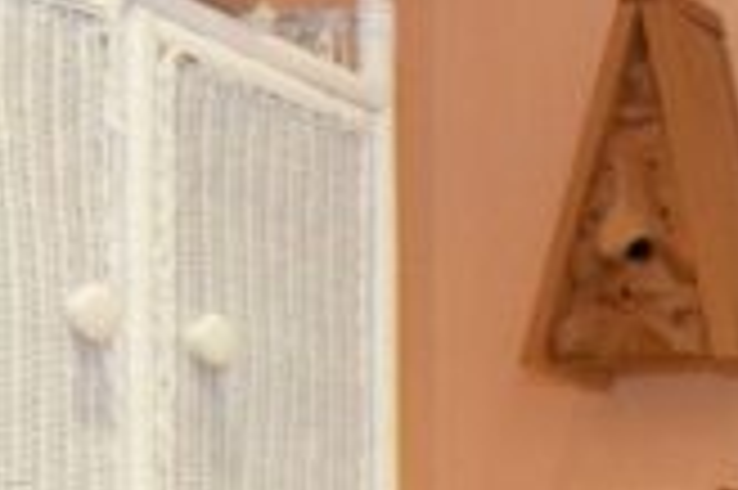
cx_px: 968
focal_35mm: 110
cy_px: 854
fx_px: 2253
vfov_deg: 11.6
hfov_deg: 17.4
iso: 2000
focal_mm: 10
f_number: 4.5
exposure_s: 1/60
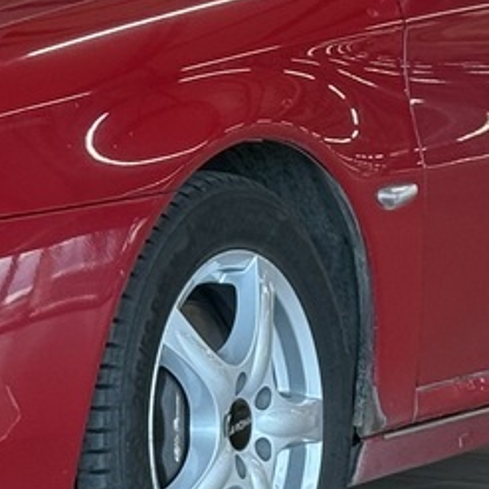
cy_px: -109
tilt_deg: +1.0
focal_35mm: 247
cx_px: 34
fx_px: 3948
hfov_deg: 7.1
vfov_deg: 7.0
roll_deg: +1.2
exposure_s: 1/91
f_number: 1.78
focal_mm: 6.76
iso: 100
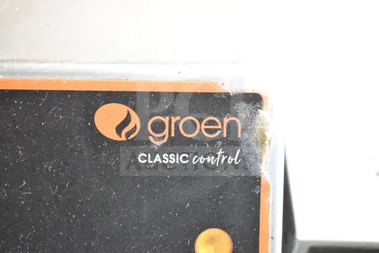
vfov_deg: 23.8
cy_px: 126
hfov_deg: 35.0
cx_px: 190
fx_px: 600
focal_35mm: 57
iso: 18000
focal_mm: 38
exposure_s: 1/60
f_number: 4.8
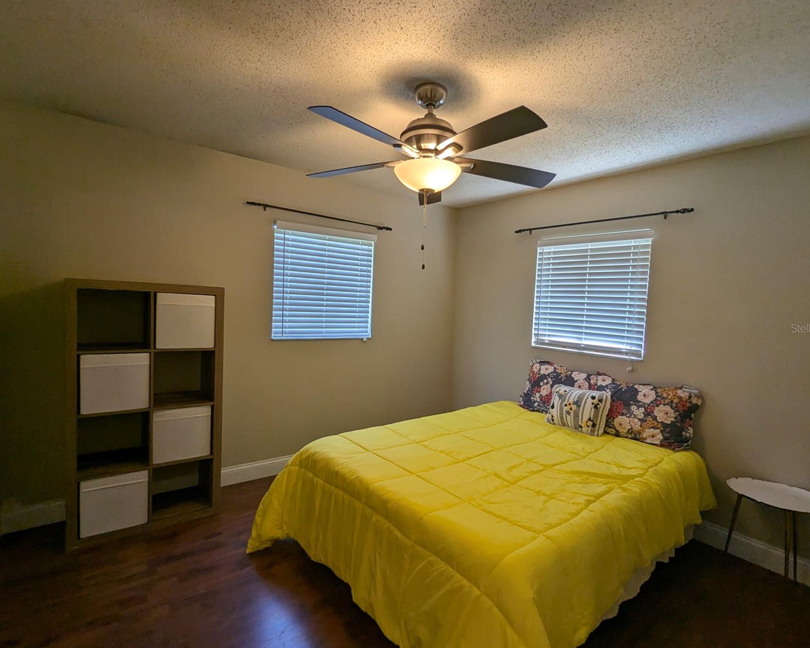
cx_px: 403
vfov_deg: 77.0
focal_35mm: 17
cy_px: 328
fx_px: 408
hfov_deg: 89.6
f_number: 2.2
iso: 83
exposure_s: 1/120
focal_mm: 2.35
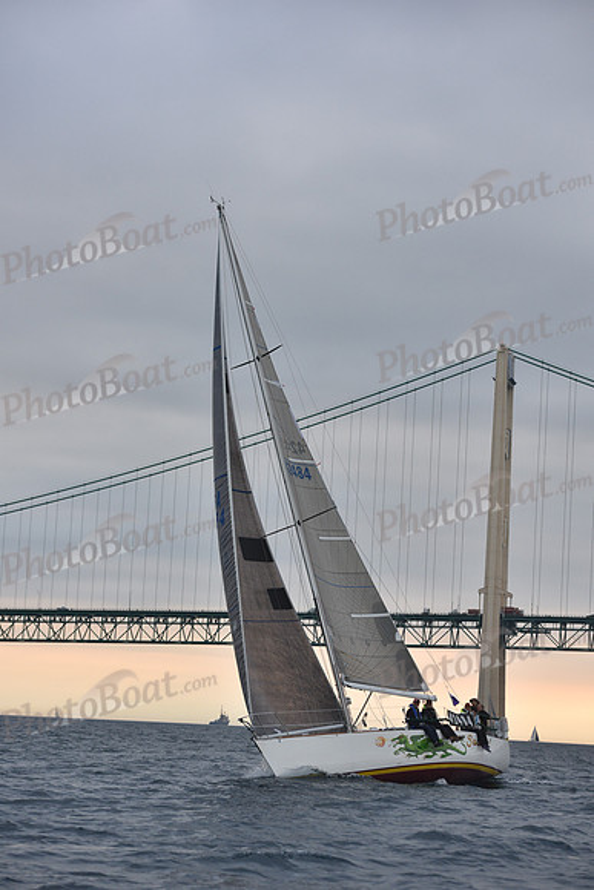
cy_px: 445
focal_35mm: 100
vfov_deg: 20.4
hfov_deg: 13.7
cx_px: 297
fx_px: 2473
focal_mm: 100
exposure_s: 1/640
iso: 500
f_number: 4.5
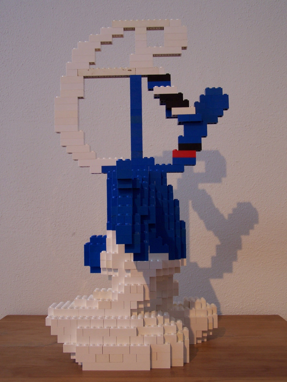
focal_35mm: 51
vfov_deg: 37.5
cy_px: 191
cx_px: 144
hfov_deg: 28.6
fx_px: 564
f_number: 3
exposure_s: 1/4
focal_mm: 8.5
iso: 80
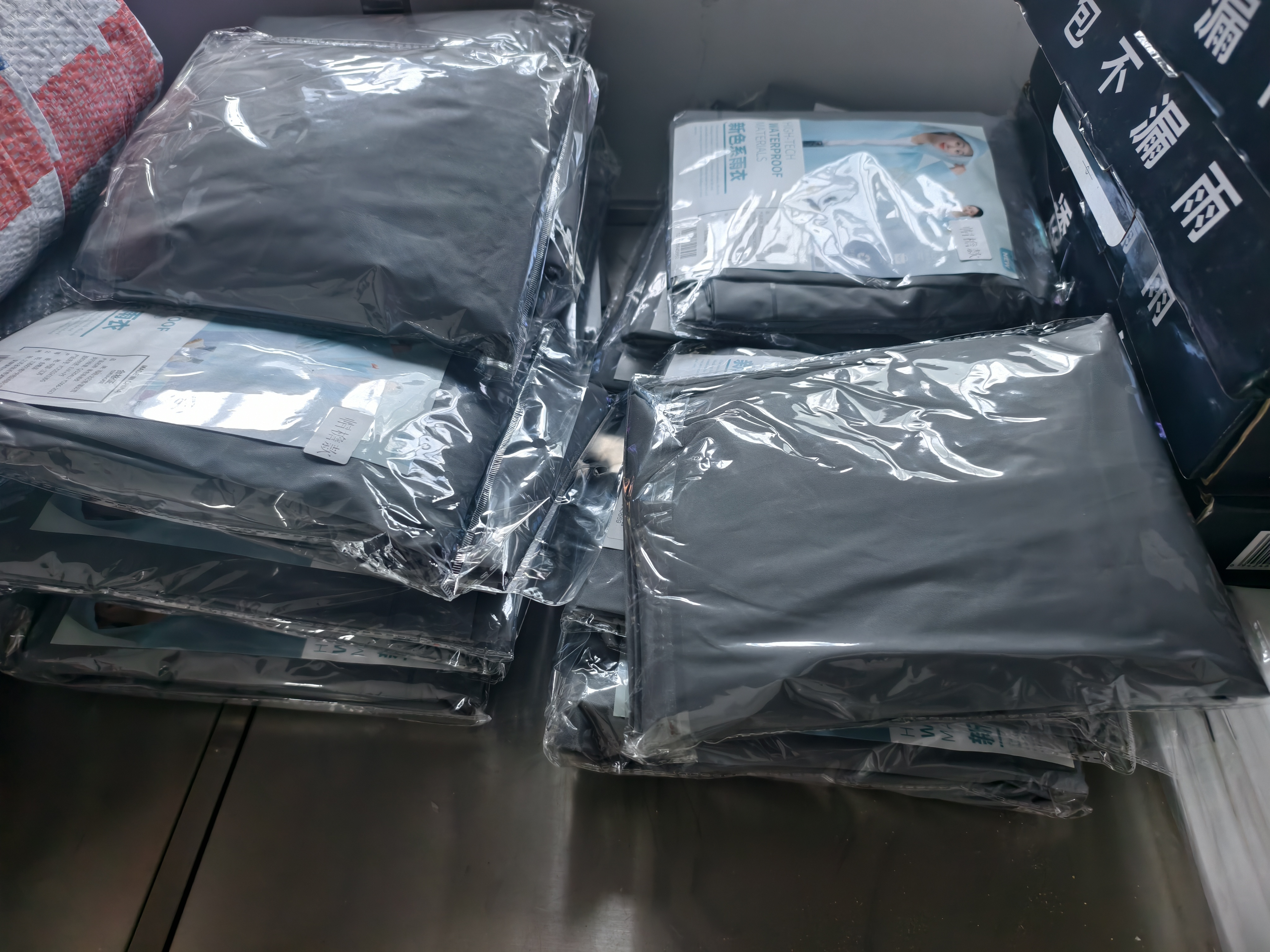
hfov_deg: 73.9
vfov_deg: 58.9
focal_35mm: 23
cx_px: 635
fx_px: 844
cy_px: 476
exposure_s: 1/100
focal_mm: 6.54
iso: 82
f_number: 1.57
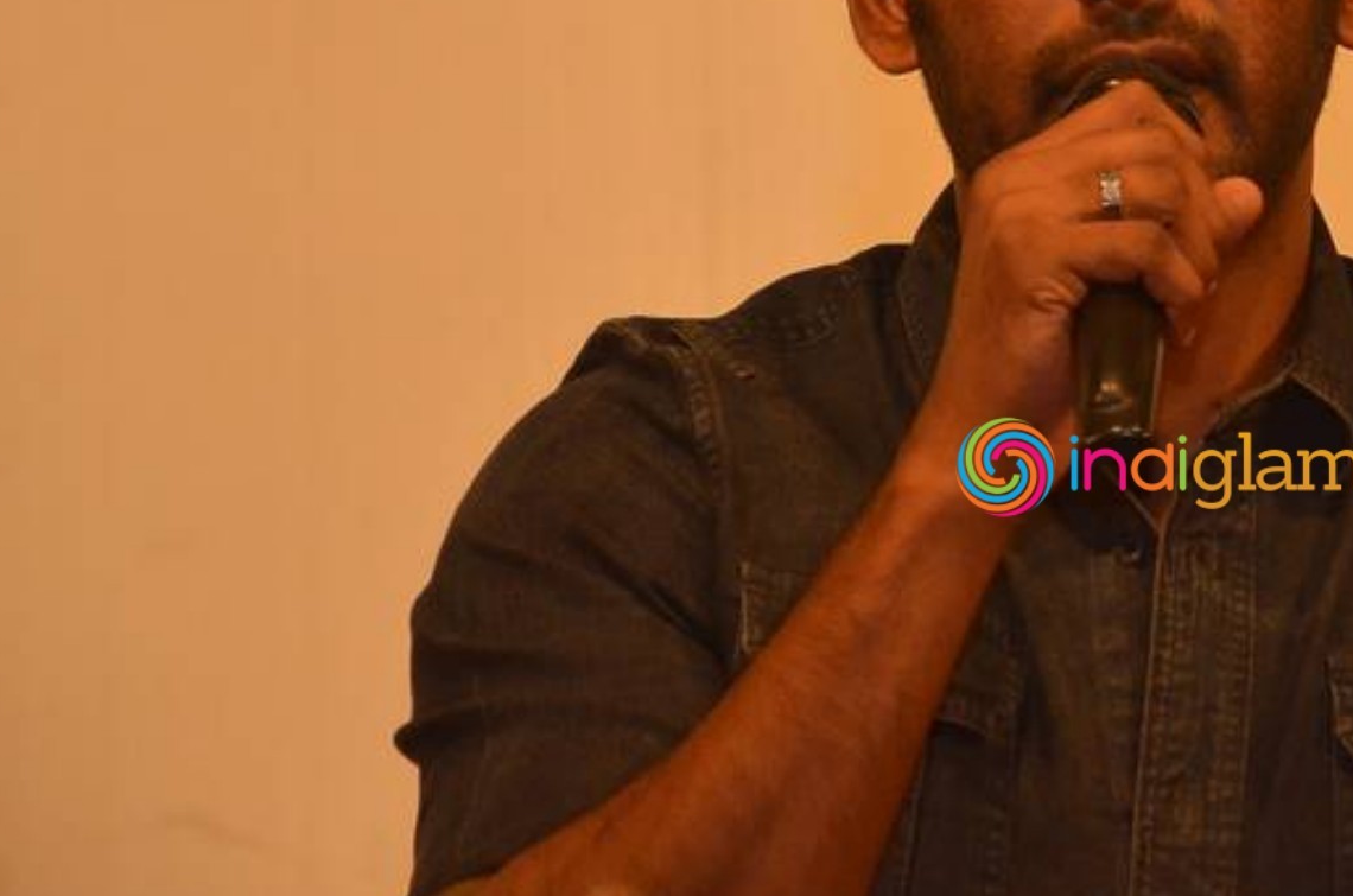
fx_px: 11739
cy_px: 53
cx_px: 1217
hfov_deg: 6.6
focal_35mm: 313
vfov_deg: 4.4
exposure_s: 1/60
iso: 1600
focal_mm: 105
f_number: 5.6
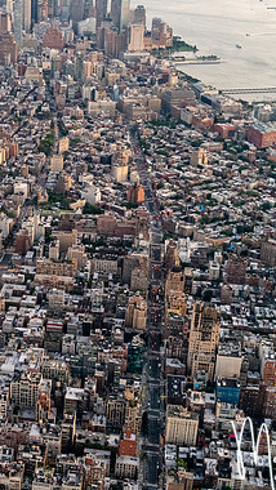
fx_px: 767
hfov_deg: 19.7
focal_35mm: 59
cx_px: -10
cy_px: 247
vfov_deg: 35.4
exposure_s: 1/800
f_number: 2.8
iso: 8000
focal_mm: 35
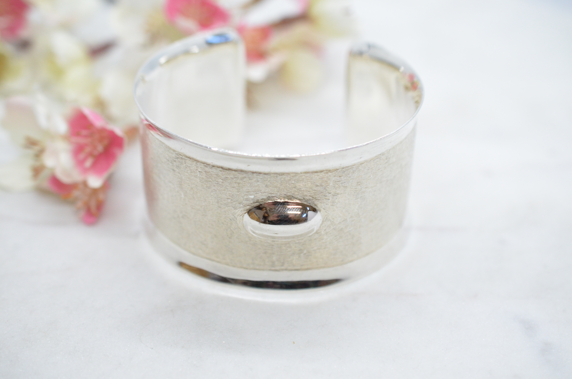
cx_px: 286
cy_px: 190
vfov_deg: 22.5
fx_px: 951
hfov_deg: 33.5
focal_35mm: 60
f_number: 4
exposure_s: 1/1600
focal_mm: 40
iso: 2500
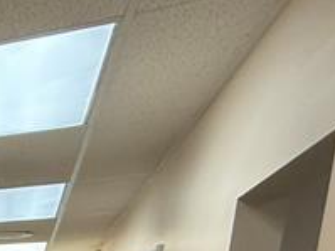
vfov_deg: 16.8
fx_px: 696
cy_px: 457
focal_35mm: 72
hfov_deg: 14.7
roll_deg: -0.8
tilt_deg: -7.8
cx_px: -492
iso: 250
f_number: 2.2
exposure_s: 1/120
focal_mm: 2.22
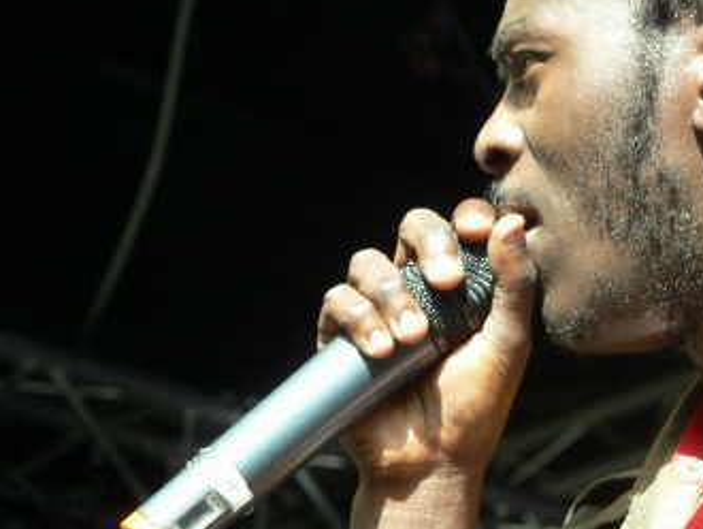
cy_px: 258
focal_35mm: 309
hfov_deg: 6.4
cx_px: 569
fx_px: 6280
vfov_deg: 4.8
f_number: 3.3
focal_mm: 29.1
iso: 64
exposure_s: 1/80
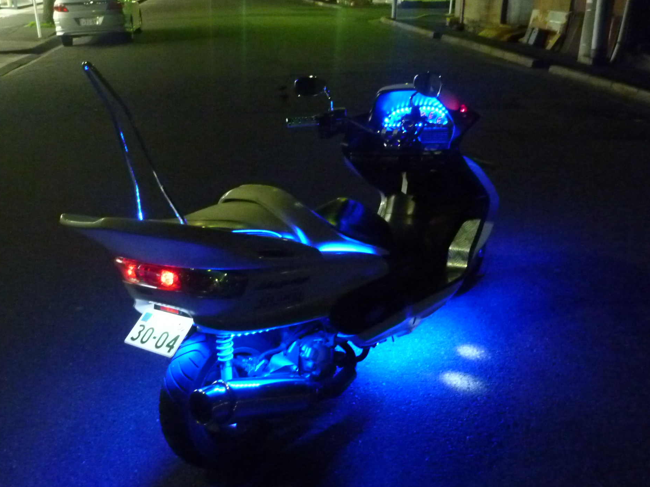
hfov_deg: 53.9
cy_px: 254
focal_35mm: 34
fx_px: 638
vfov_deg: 41.8
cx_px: 302
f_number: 3.3
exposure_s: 1/8
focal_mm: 4.9
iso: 800
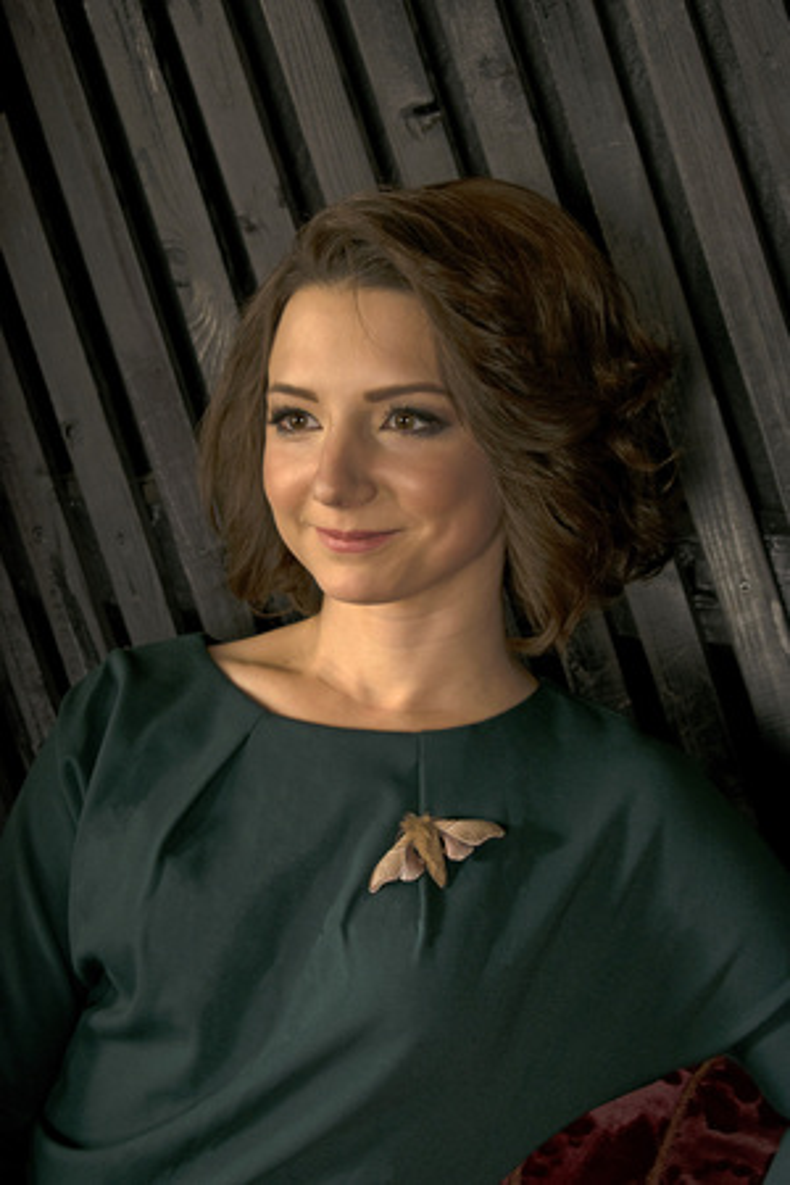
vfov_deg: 24.6
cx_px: 395
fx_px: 2715
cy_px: 592
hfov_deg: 16.6
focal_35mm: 82
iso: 200
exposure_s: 1/200
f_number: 5.6
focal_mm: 55
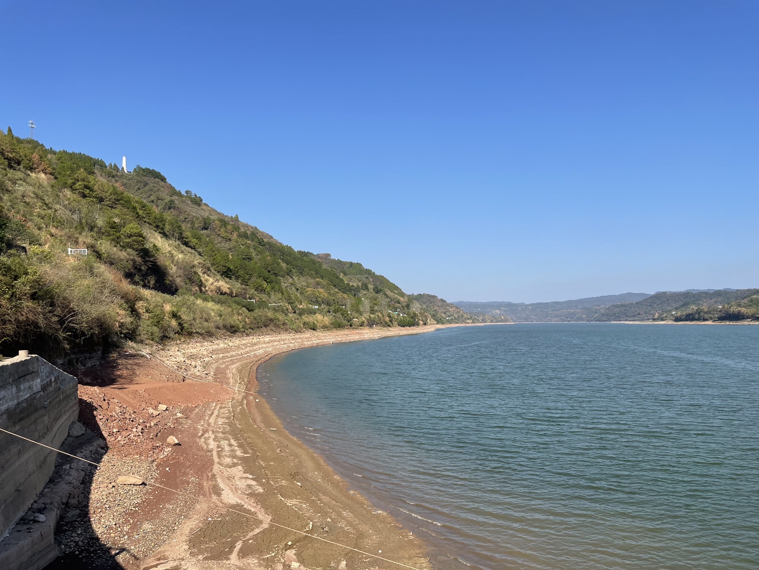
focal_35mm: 26
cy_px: 285
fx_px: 570
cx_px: 380
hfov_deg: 67.3
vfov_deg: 53.1
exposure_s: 1/3205
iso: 32
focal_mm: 4.2
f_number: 1.6
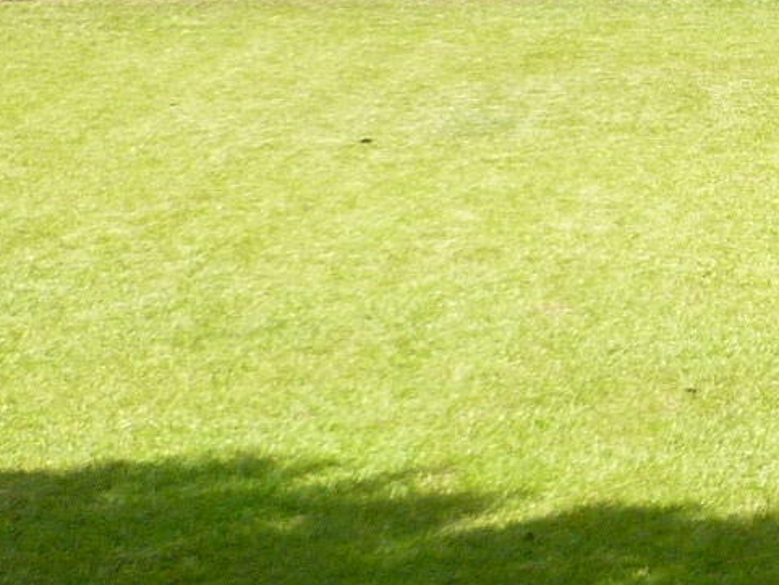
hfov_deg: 12.3
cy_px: 55
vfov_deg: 9.9
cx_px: 1349
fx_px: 3354
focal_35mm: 149
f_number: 3.3
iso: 100
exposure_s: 1/500
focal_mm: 5
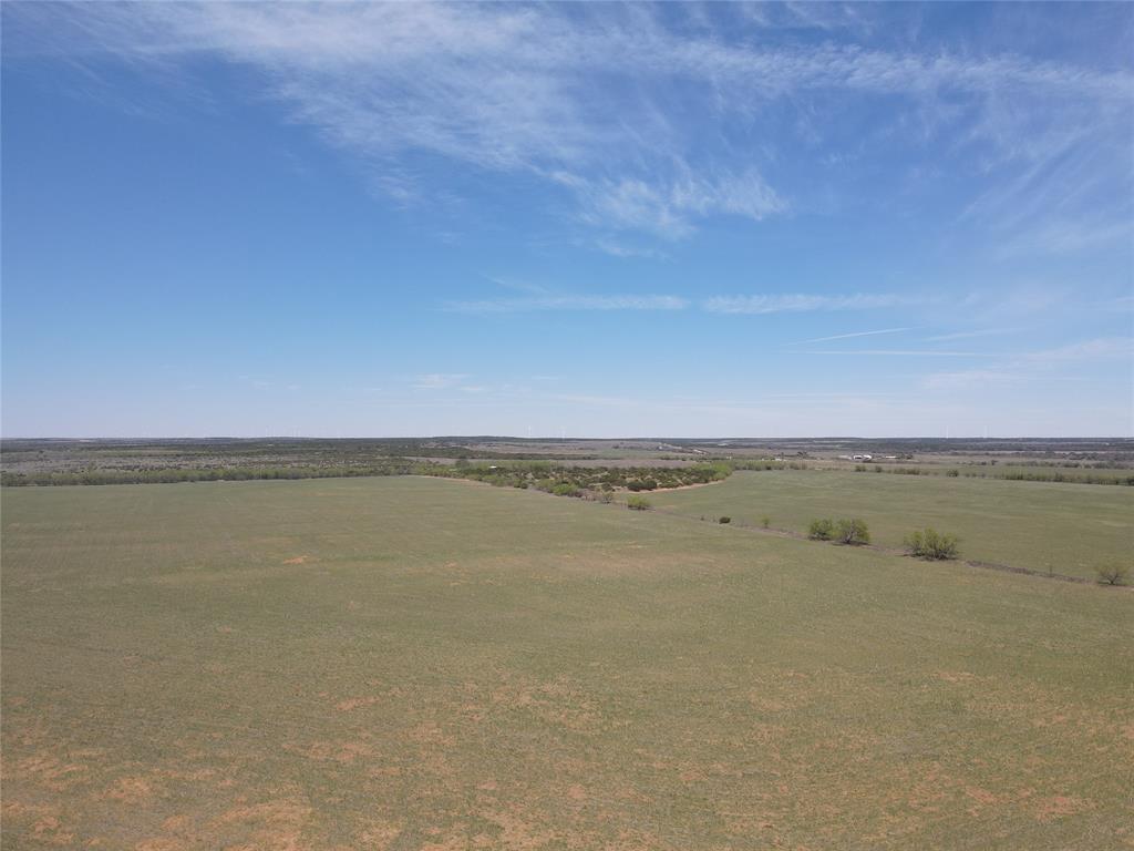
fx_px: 786
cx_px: 567
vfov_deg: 56.8
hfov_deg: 71.6
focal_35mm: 24
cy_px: 426
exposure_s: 1/800
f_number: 2.8
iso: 100
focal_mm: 4.5
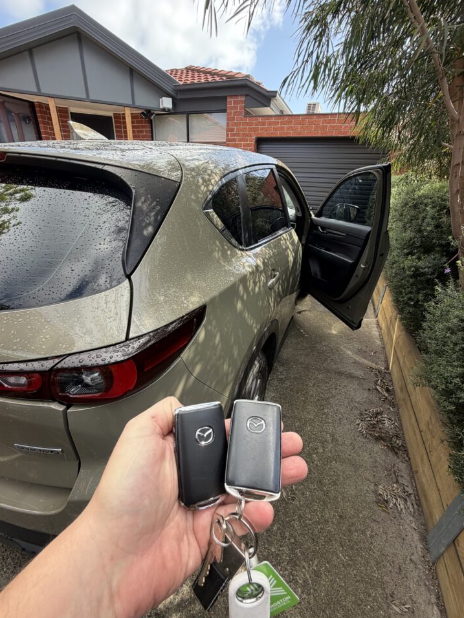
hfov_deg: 81.7
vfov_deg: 98.2
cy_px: 306
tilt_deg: -25.5
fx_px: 268
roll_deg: -2.2
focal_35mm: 15
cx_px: 225
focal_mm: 2.22
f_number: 2.2
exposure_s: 1/324
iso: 50
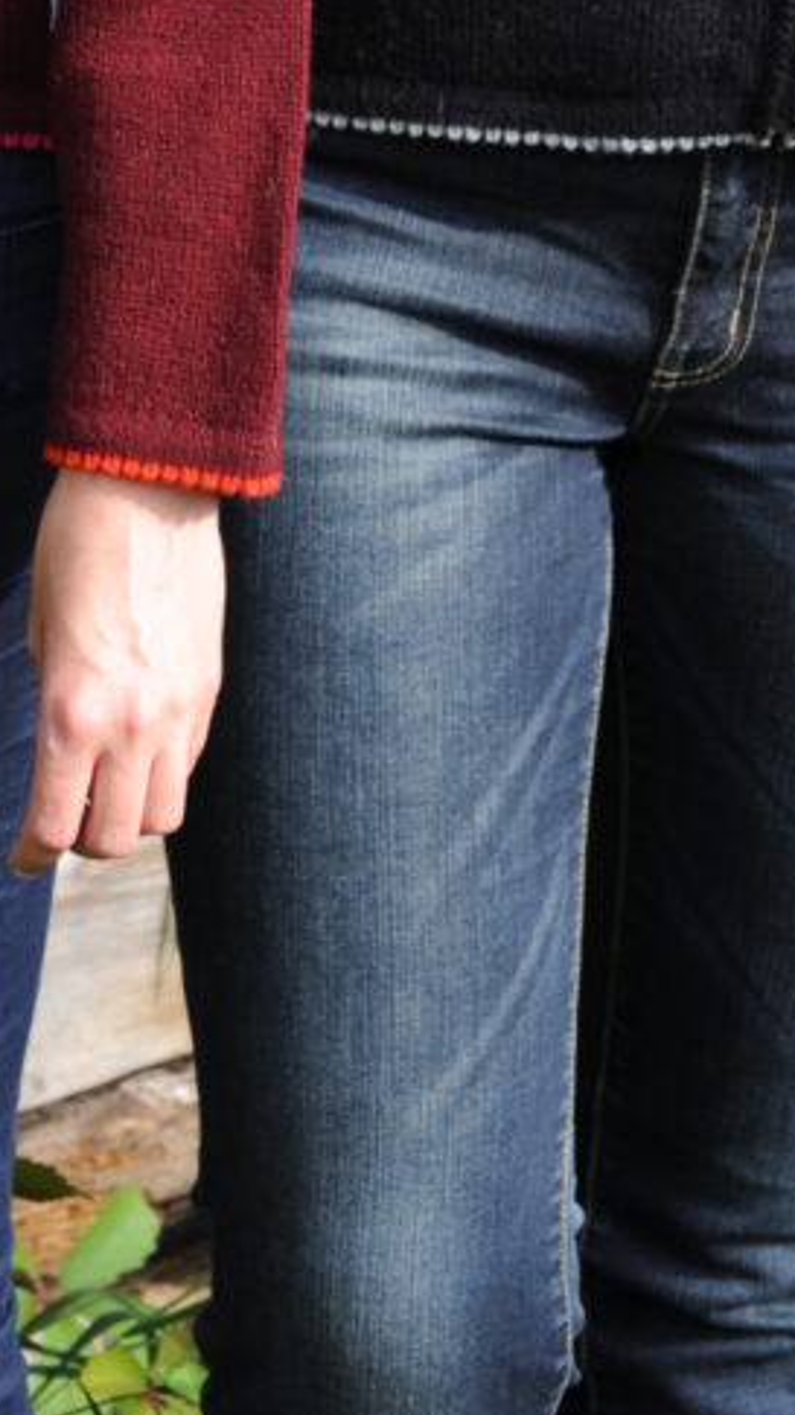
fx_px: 6077
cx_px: 58
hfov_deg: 7.5
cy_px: -732
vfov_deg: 12.6
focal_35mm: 162
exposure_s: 1/160
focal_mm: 50
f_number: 6.3
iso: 200
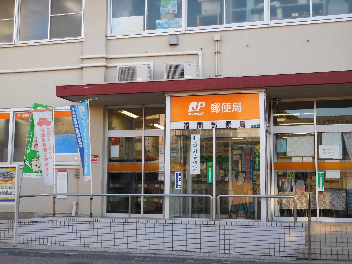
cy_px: 132
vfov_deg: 29.1
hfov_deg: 38.2
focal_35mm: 50
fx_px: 508
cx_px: 176
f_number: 4.1
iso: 125
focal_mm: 8.9
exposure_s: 1/80
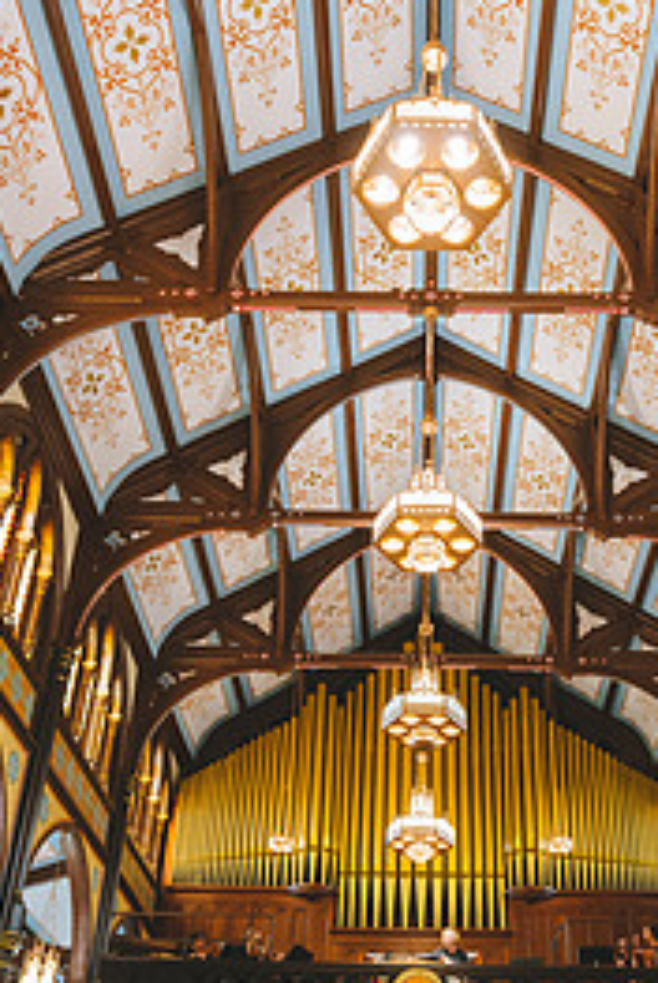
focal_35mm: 41
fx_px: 1121
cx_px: 422
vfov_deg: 46.5
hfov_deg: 32.5
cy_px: 669
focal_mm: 24
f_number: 3.5
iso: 3200
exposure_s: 1/160
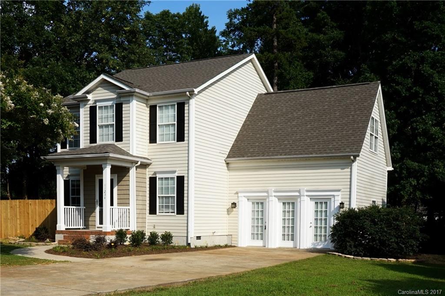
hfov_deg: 73.8
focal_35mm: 24
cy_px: 148
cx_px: 222
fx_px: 297
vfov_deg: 53.1
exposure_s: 1/80
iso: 100
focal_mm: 16
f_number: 14
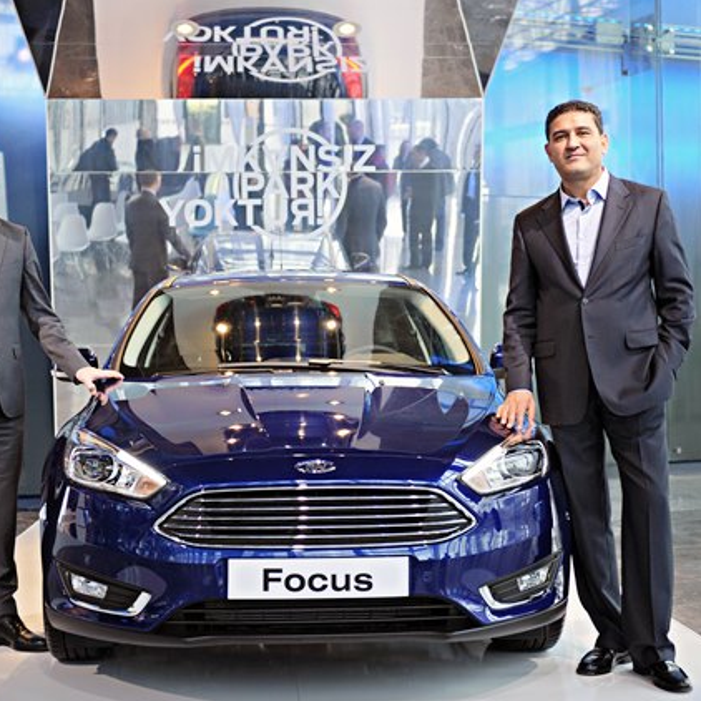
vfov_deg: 34.7
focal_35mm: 49
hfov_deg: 34.6
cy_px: 350
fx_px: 1123
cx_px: 309
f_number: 2.8
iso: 640
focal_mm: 38
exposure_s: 1/200
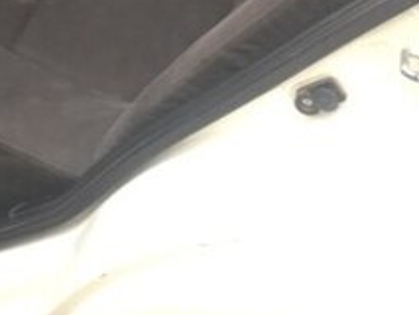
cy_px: -153
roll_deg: -1.7
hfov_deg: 21.5
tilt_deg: -32.7
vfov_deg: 15.2
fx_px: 1090
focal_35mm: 90
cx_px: 75
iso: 40
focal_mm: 4.15
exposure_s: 1/33
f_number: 2.2
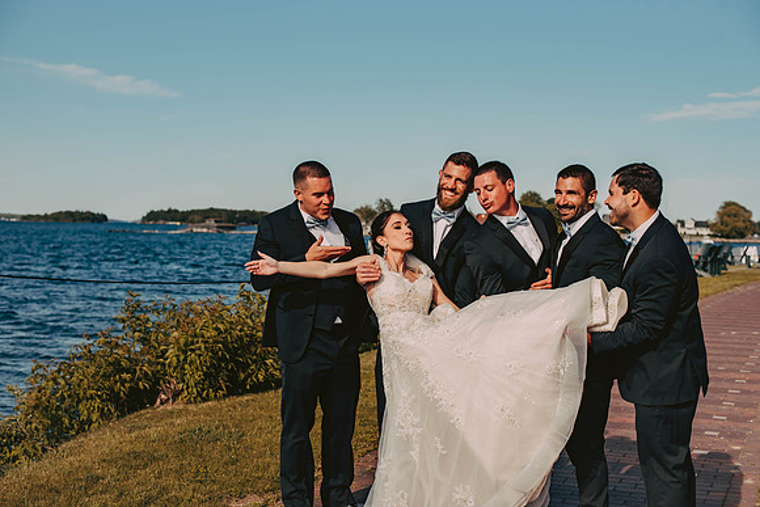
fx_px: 1056
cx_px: 380
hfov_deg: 39.6
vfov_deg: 27.0
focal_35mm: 50
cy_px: 254
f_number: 4
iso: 200
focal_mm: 50
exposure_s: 1/4000
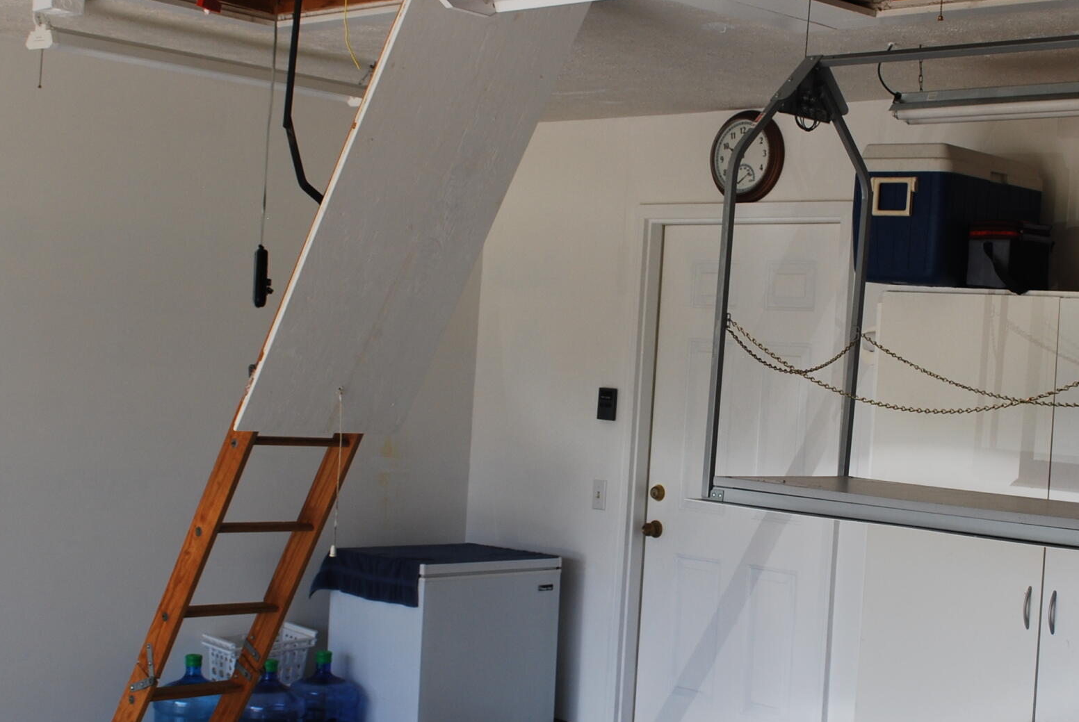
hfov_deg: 34.3
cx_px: 648
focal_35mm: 58
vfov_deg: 23.4
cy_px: 366
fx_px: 1740
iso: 125
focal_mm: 20
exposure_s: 1/125
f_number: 5.6
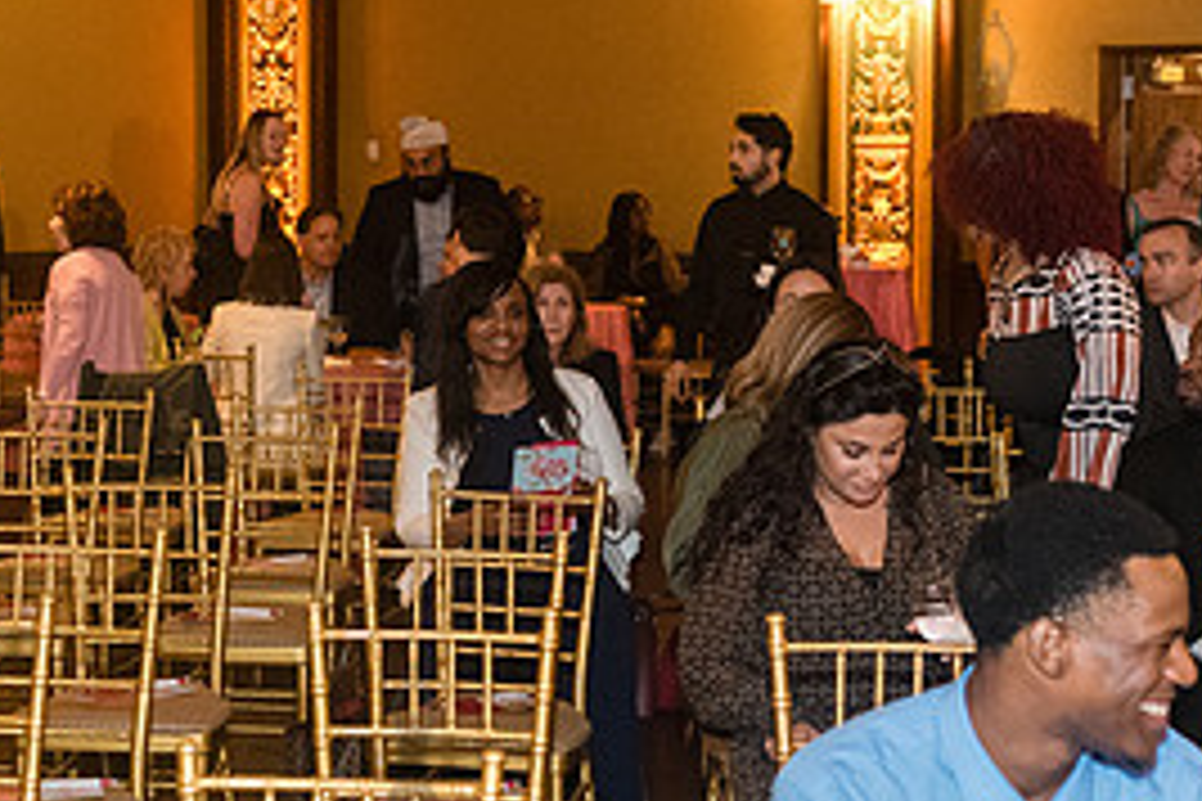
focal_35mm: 78
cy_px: 304
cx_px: 428
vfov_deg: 17.5
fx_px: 2604
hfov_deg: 25.9
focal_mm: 35
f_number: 2.8
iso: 5000
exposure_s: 1/125
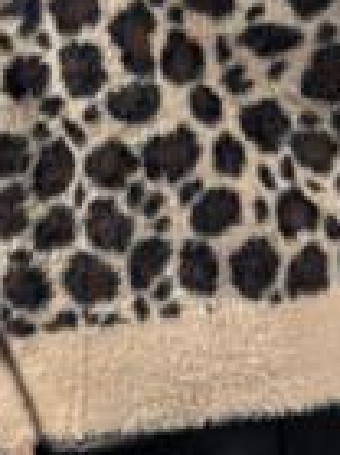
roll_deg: +4.8
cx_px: 75
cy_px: 5
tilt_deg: -30.8
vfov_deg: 13.6
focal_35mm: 143
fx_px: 1876
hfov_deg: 10.3
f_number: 1.78
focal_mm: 6.86
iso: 80
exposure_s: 1/100
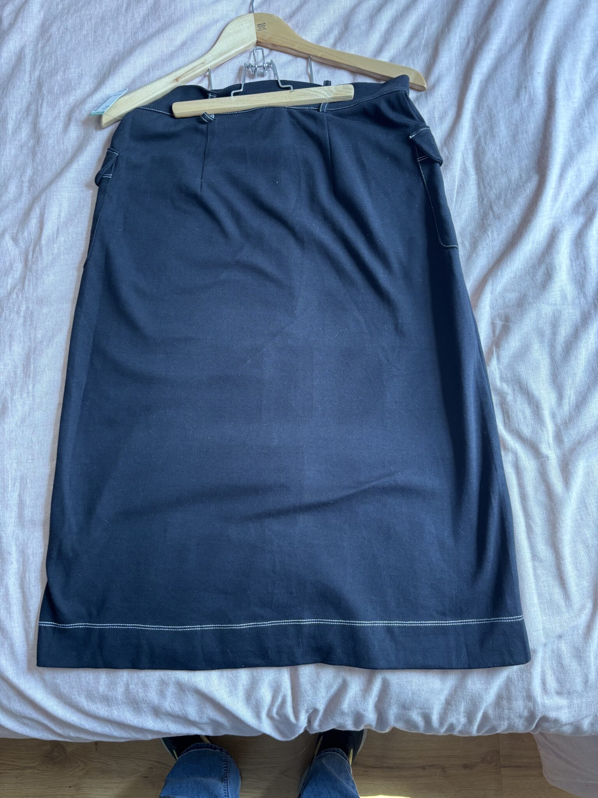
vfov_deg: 67.3
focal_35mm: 26
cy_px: 399
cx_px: 299
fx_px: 599
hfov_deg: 53.1
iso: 125
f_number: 1.6
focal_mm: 5.96
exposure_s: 1/121
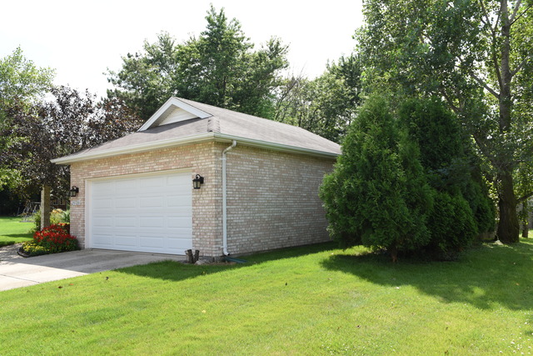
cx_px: 266
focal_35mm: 29
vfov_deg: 45.0
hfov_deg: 63.6
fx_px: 429
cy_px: 178
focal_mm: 29
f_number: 7.1
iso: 200
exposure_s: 1/320
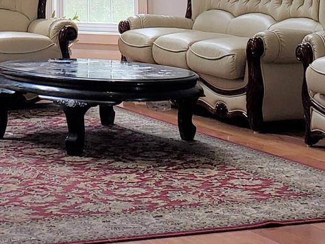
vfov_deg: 13.3
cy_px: -155
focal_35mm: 103
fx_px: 967
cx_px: 71
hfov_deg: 18.9
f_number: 2.4
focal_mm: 4.3
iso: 160
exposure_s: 1/60
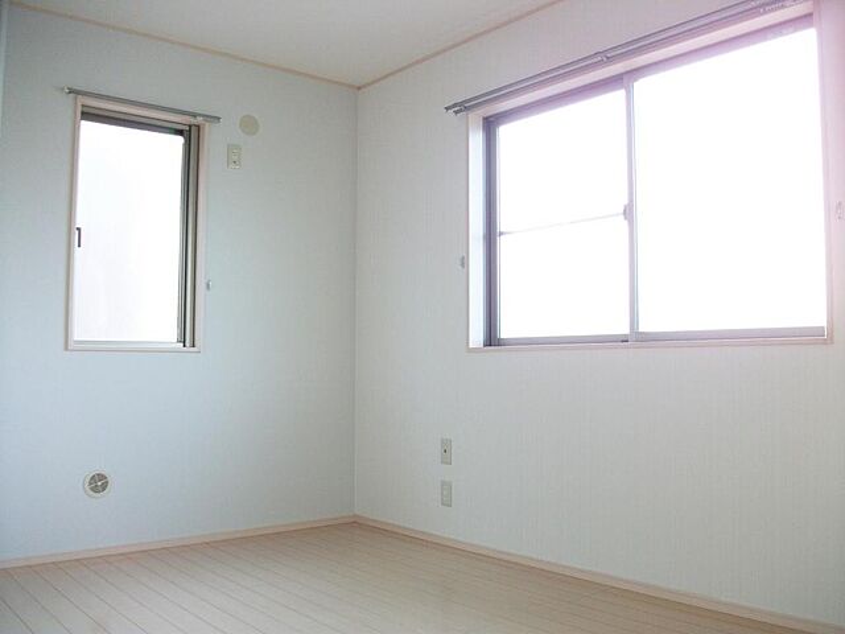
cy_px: 317
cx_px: 422
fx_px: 757
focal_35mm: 31
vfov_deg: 45.4
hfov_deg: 58.4
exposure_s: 1/40
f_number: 2.9
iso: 190
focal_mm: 5.7
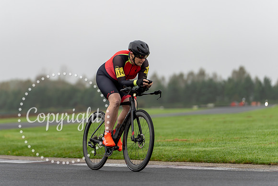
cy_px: 80
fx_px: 1551
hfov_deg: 10.2
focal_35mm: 201
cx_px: 132
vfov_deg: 6.8
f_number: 2.8
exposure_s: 1/1000
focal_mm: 148
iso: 160
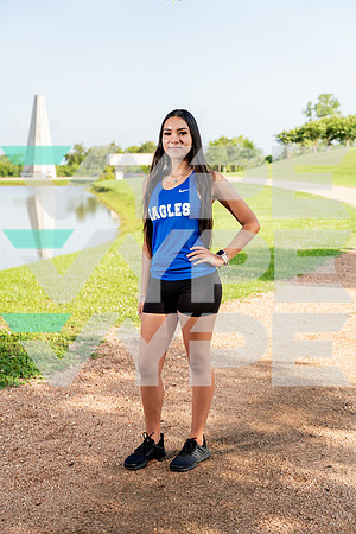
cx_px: 178
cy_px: 267
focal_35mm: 52
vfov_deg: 38.2
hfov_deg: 26.0
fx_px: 771
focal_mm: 52
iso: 100
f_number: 4
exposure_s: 1/250
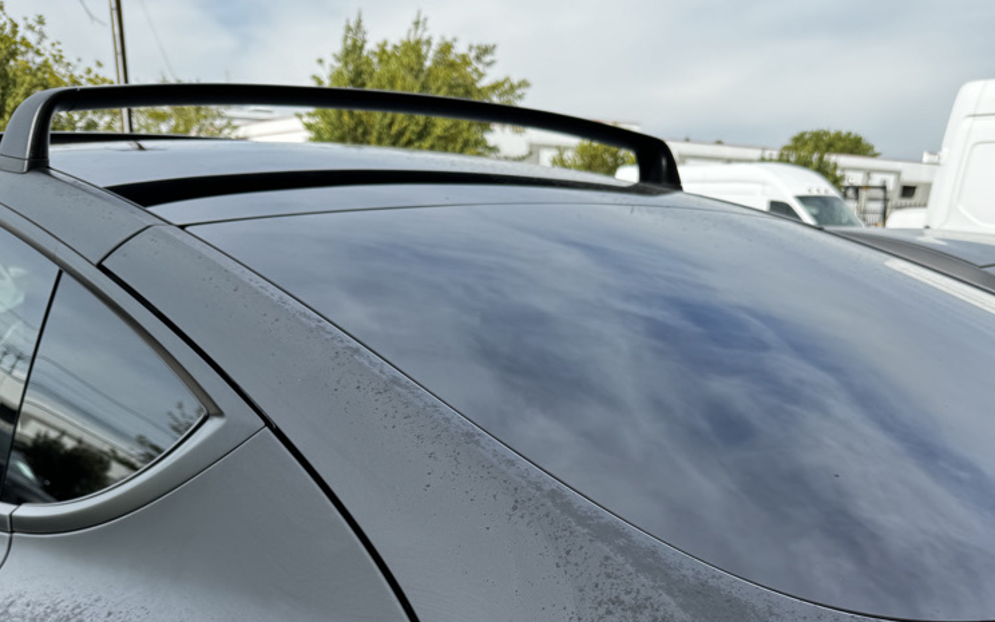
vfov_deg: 33.8
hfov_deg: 55.3
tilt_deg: -21.2
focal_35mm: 35
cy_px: 589
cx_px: 502
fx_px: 949
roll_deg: +0.3
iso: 80
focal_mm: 6.86
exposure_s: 1/1767
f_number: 1.78
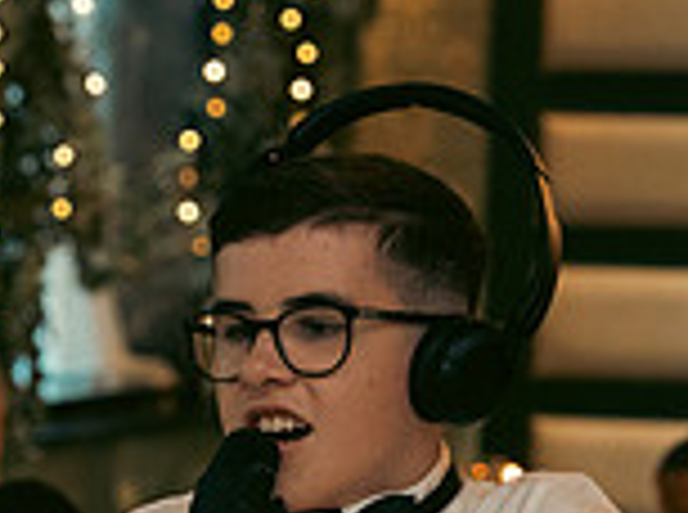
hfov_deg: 7.7
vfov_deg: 5.7
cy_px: 736
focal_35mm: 256
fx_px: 5076
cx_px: 162
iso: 2500
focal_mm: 70
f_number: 3.5
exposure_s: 1/160
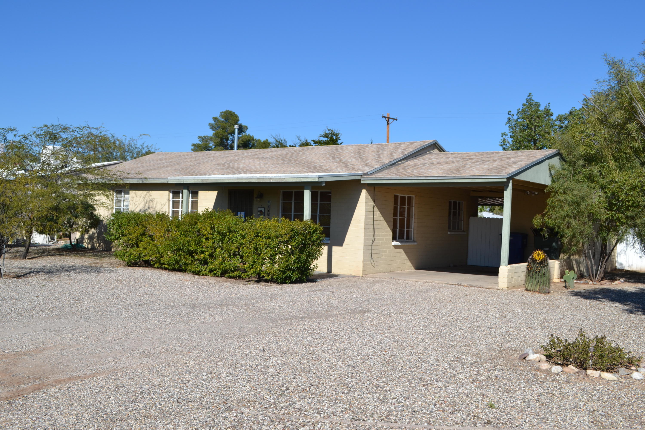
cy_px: 215
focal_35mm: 36
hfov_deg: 53.1
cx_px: 322
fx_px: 645
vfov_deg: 36.9
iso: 100
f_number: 8
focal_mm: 24
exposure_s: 1/250
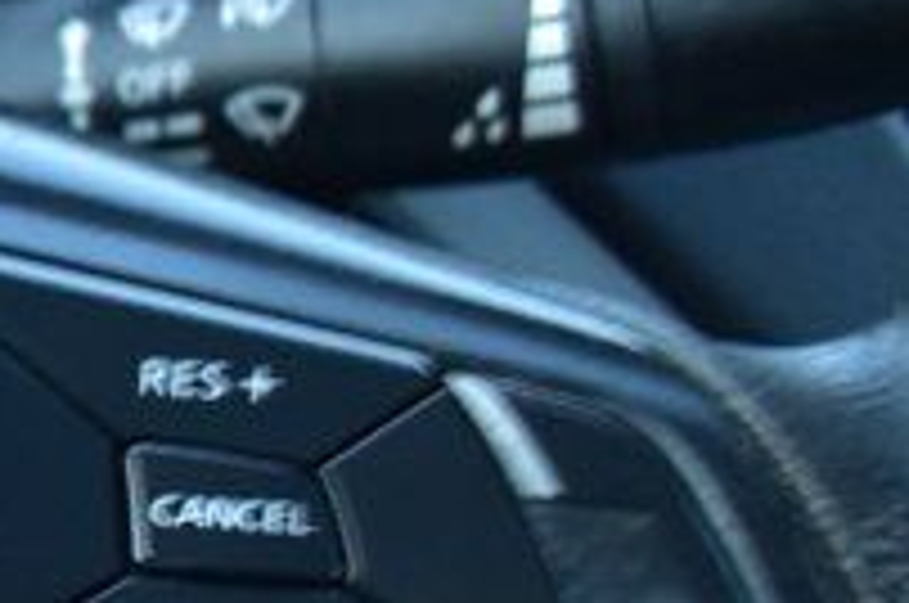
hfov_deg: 11.9
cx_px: -1314
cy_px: 846
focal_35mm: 137
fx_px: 3454
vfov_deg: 9.7
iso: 1600
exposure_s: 1/5
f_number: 3.5
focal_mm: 18
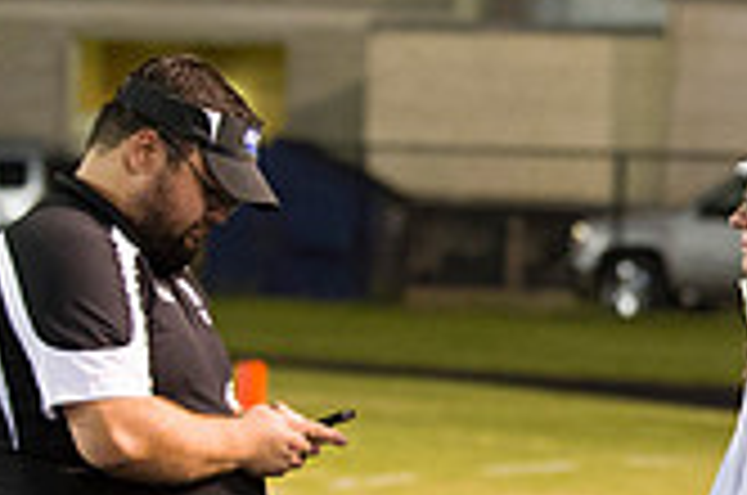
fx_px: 6234
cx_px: 1022
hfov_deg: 6.8
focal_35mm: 301
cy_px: 477
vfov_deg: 4.5
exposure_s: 1/160
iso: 3200
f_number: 2.8
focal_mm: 86
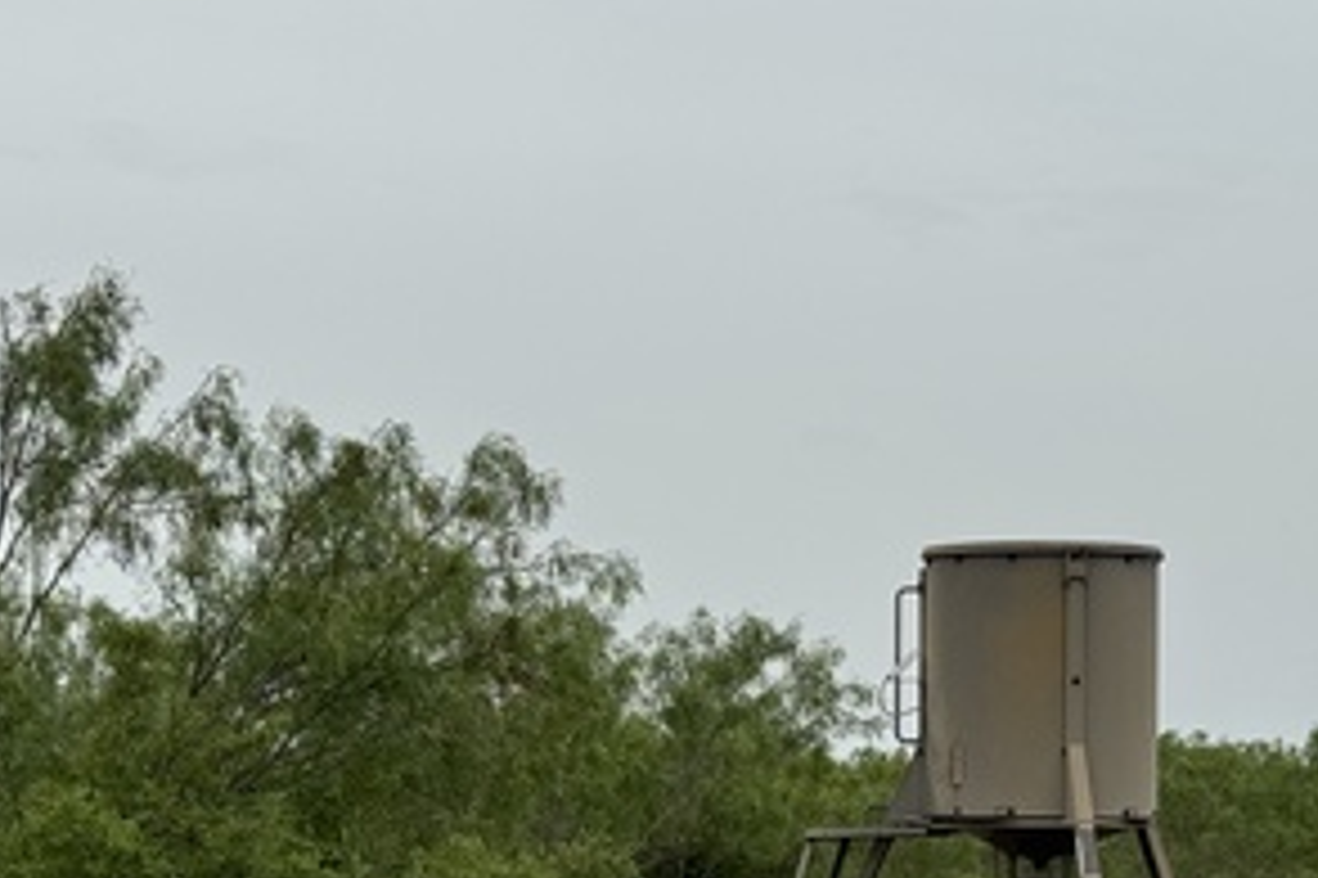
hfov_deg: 18.6
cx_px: 994
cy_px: 864
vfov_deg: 12.4
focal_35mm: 109
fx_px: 3988
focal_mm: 6.76
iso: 64
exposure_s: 1/4975
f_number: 1.78
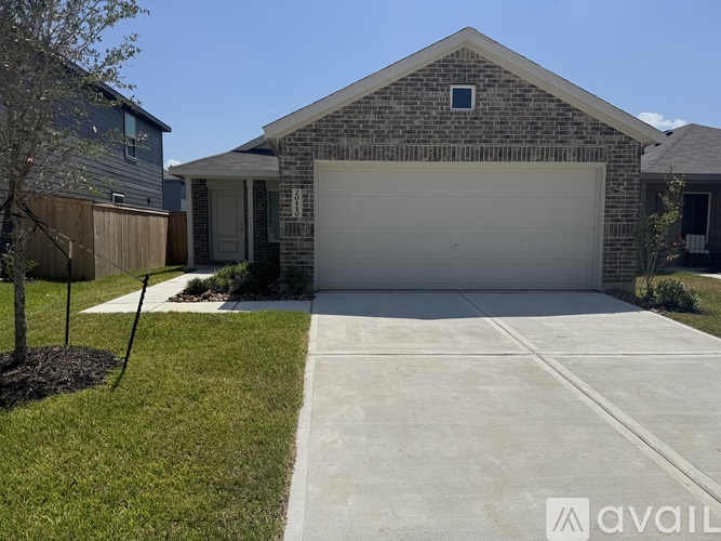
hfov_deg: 71.6
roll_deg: -0.5
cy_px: 270
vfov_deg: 56.8
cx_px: 360
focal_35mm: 24
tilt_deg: -5.4
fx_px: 500
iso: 80
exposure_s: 1/10417
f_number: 1.78
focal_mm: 6.76
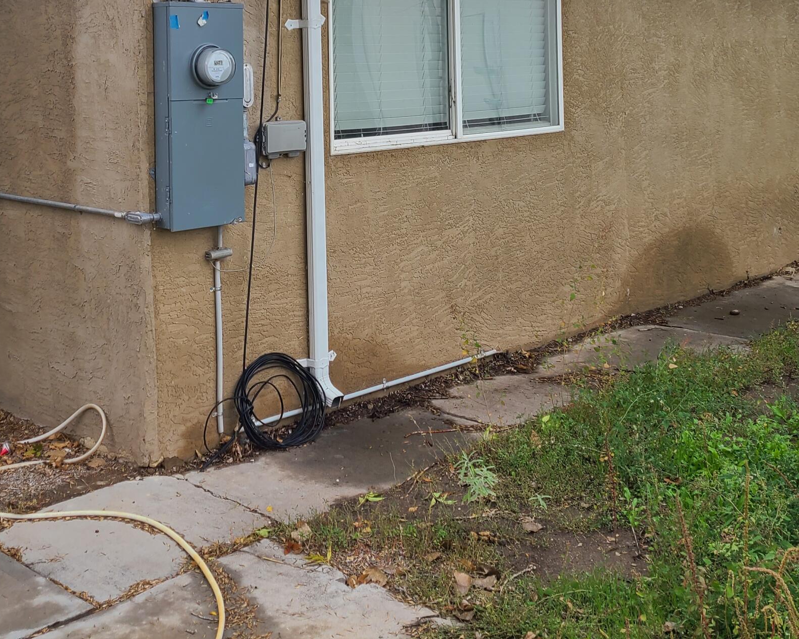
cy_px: 73
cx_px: 377
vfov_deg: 30.2
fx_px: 1135
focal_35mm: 48
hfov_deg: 38.8
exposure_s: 1/657
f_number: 1.8
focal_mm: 5.4
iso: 40
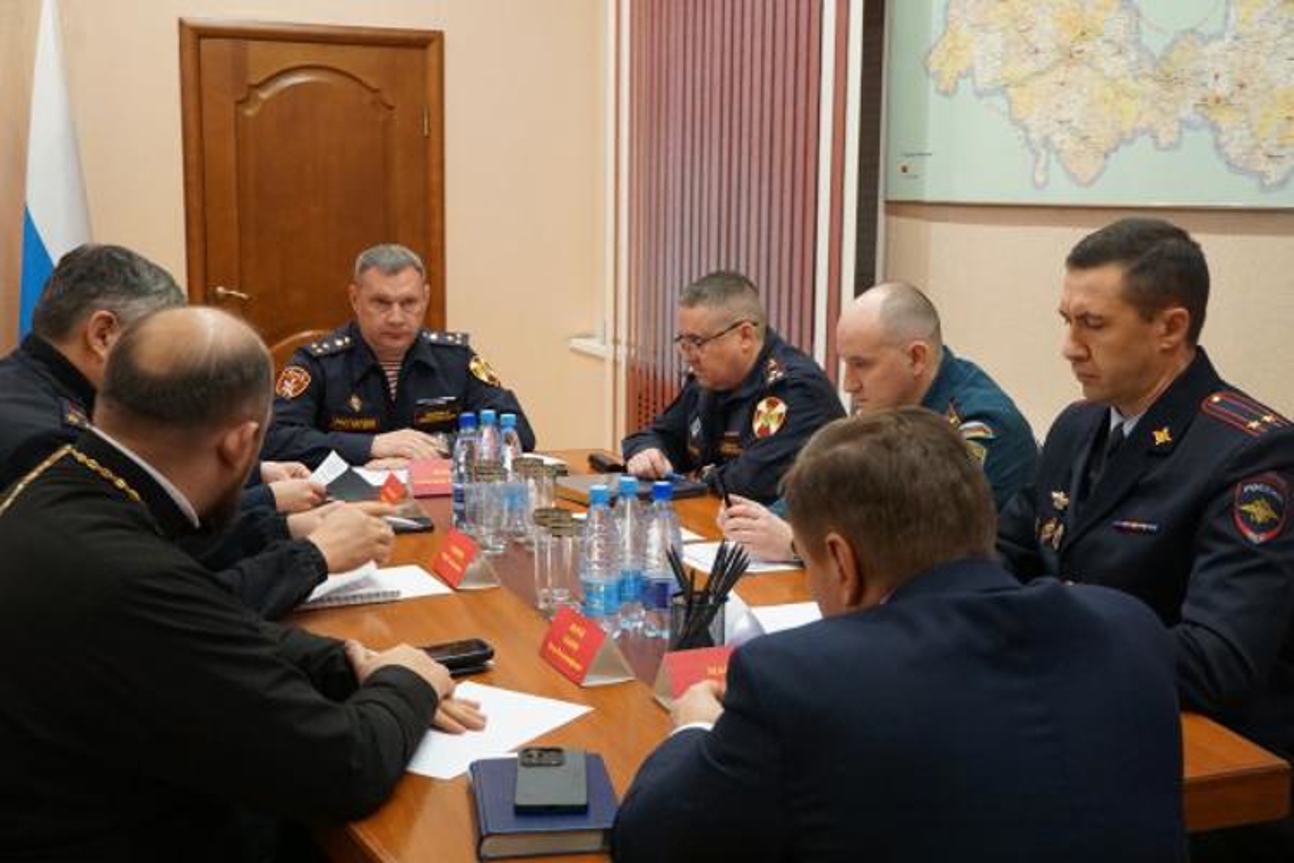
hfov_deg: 43.6
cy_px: 432
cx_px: 647
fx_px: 1617
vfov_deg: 29.9
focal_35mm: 45
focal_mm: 30
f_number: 4.5
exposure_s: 1/80
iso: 6400
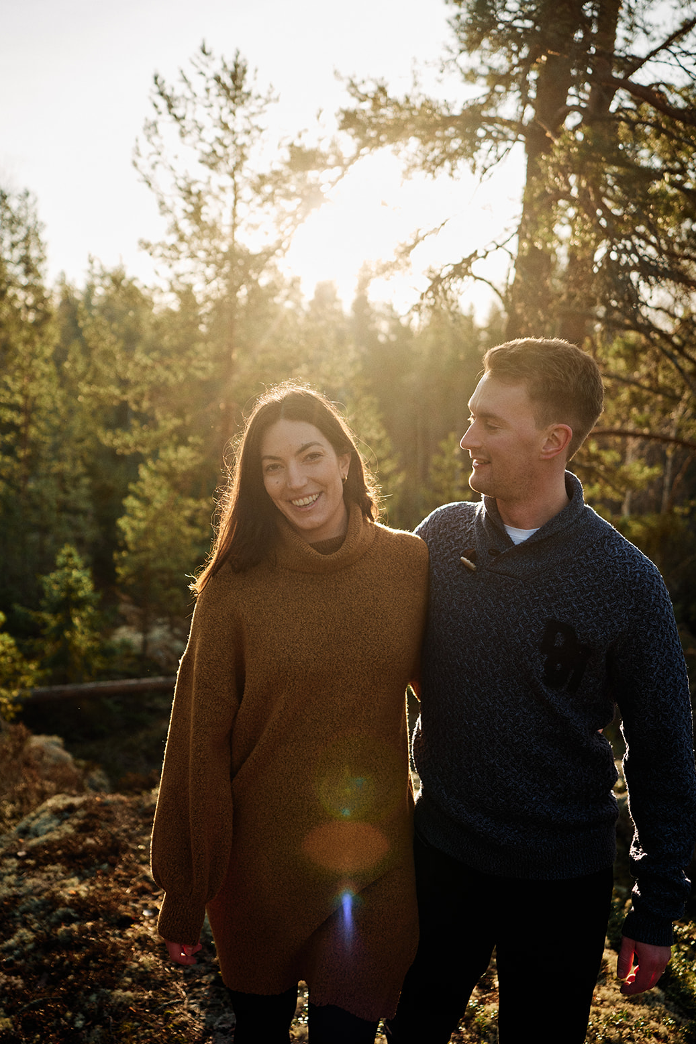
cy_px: 516
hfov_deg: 36.9
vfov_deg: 53.1
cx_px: 353
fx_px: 1044
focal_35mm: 36
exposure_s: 1/900
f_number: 2
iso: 125
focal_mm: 23
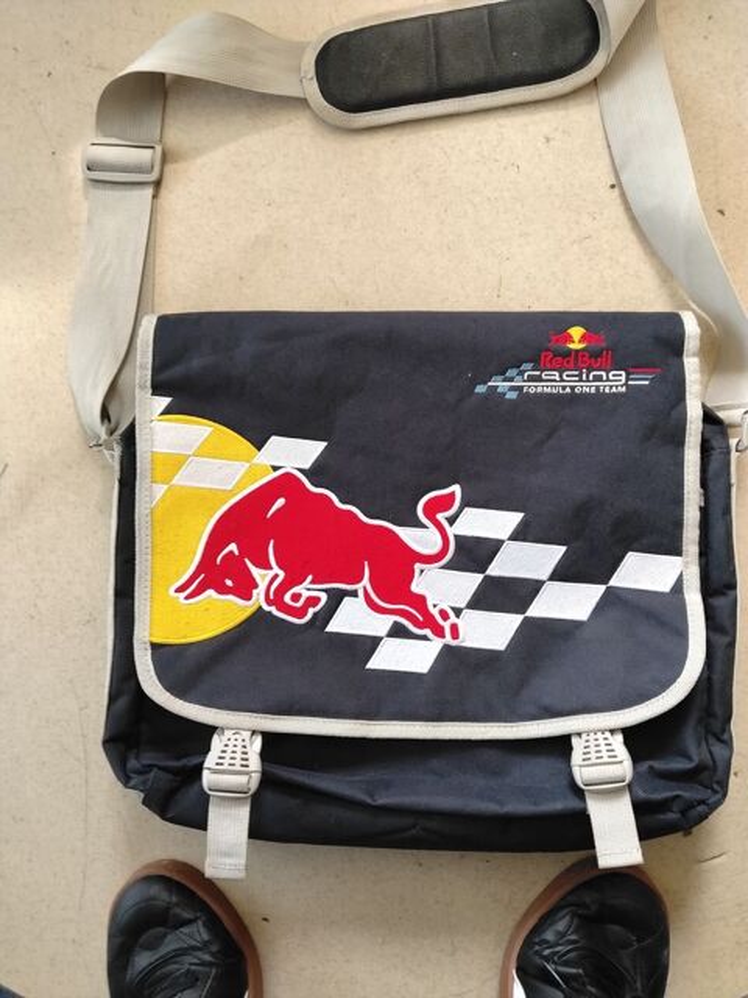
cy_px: 499
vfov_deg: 65.3
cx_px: 374
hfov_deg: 51.4
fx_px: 778
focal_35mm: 27
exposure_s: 1/50
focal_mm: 4.05
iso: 719
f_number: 1.8
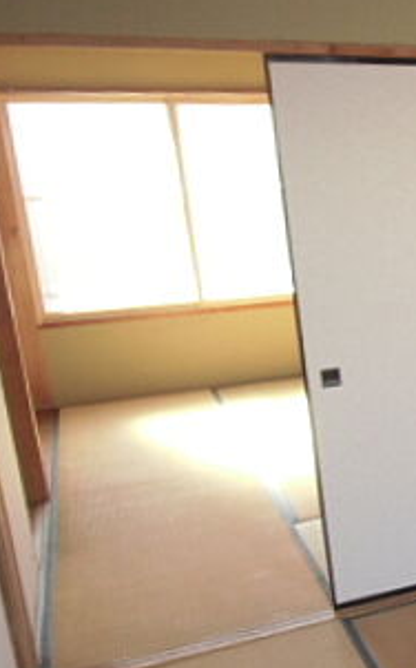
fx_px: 982
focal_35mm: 54
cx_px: 697
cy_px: 411
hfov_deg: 19.4
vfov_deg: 37.4
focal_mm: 4.24
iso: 200
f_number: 3
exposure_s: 1/60
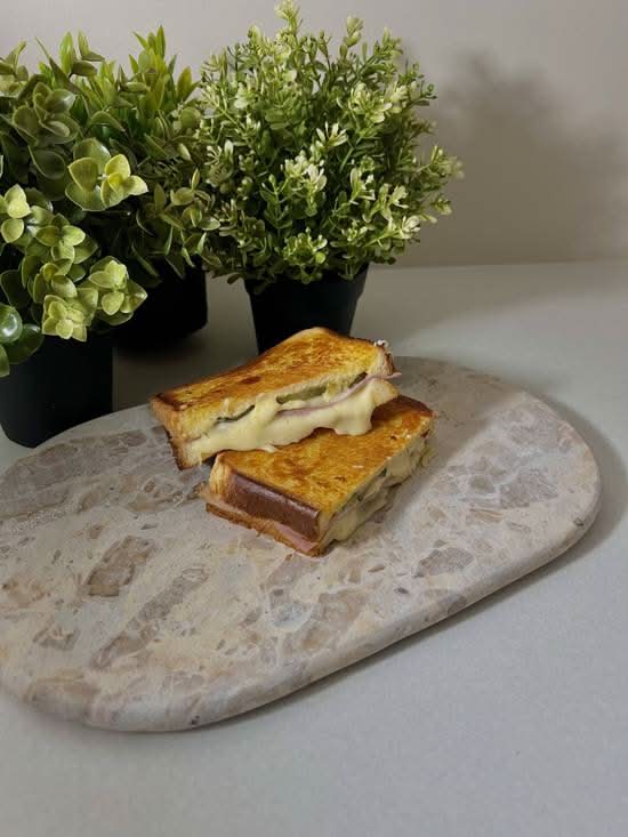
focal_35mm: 26
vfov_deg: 67.3
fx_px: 629
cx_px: 314
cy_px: 418
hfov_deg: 53.1
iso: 80
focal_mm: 5.7
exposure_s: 1/100
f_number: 1.5
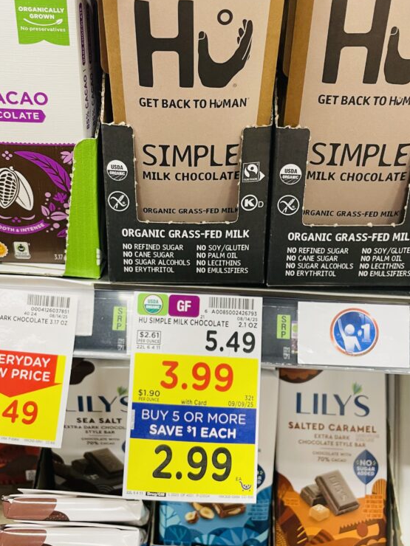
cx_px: 199
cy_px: 227
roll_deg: -1.1
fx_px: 569
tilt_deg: -22.7
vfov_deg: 51.1
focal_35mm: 36
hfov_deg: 39.7
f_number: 1.6
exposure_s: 1/45
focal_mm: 4.2
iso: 125
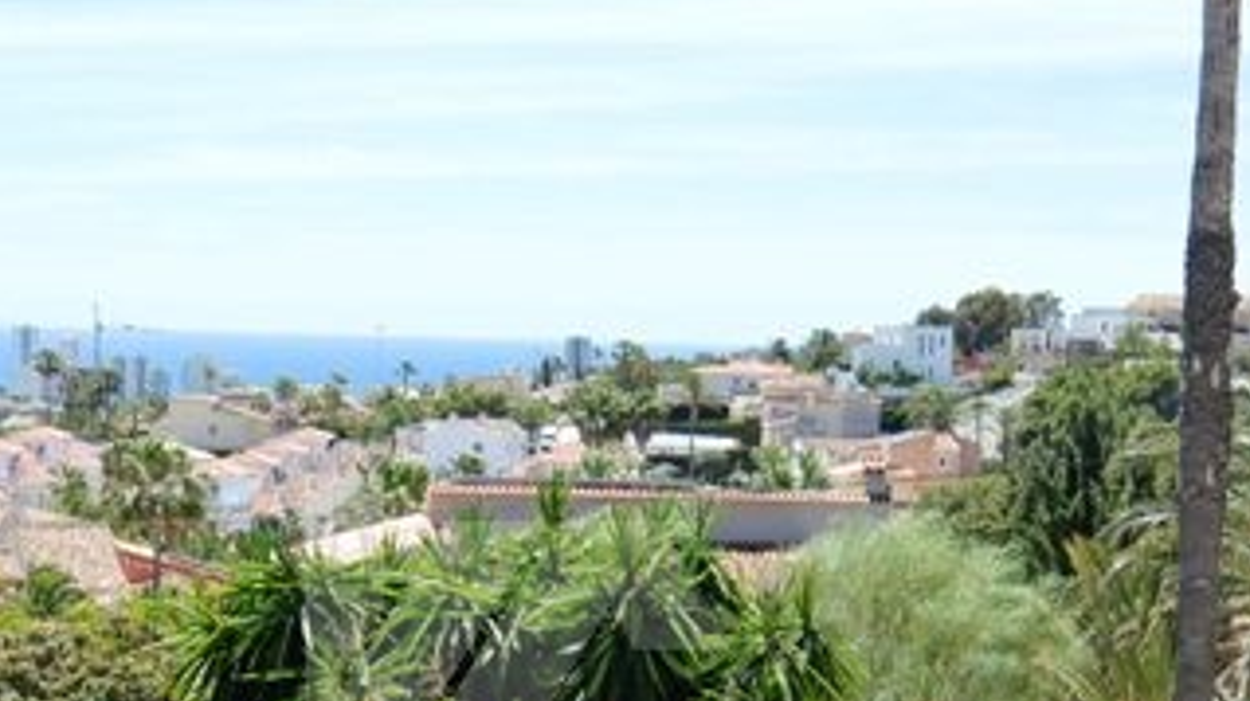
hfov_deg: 27.2
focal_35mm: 78
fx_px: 2584
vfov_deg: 15.2
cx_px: 553
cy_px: 724
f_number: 4
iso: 100
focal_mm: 14
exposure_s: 1/640
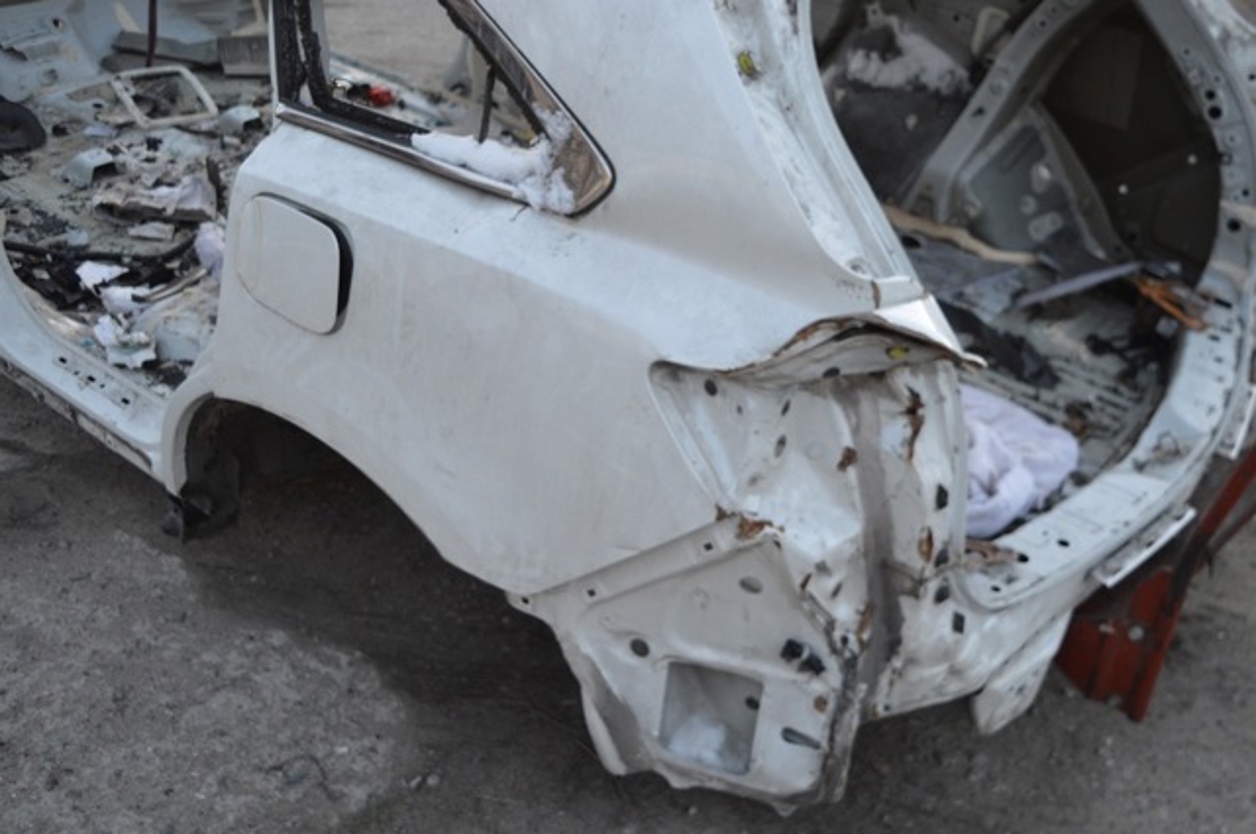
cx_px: 628
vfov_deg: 35.4
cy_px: 417
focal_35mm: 38
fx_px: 1307
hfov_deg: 51.3
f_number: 4.5
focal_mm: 25
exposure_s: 1/60
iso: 400
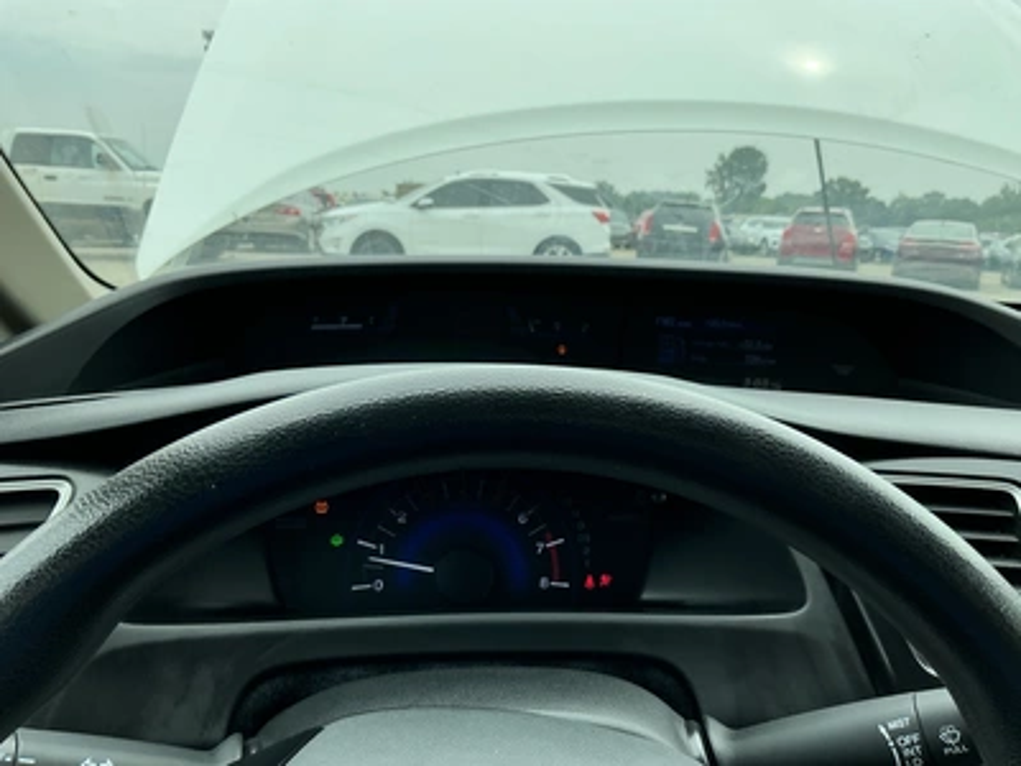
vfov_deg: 49.7
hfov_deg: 63.4
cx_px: 510
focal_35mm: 28
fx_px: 826
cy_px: 383
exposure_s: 1/519
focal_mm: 3
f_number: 1.8
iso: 25
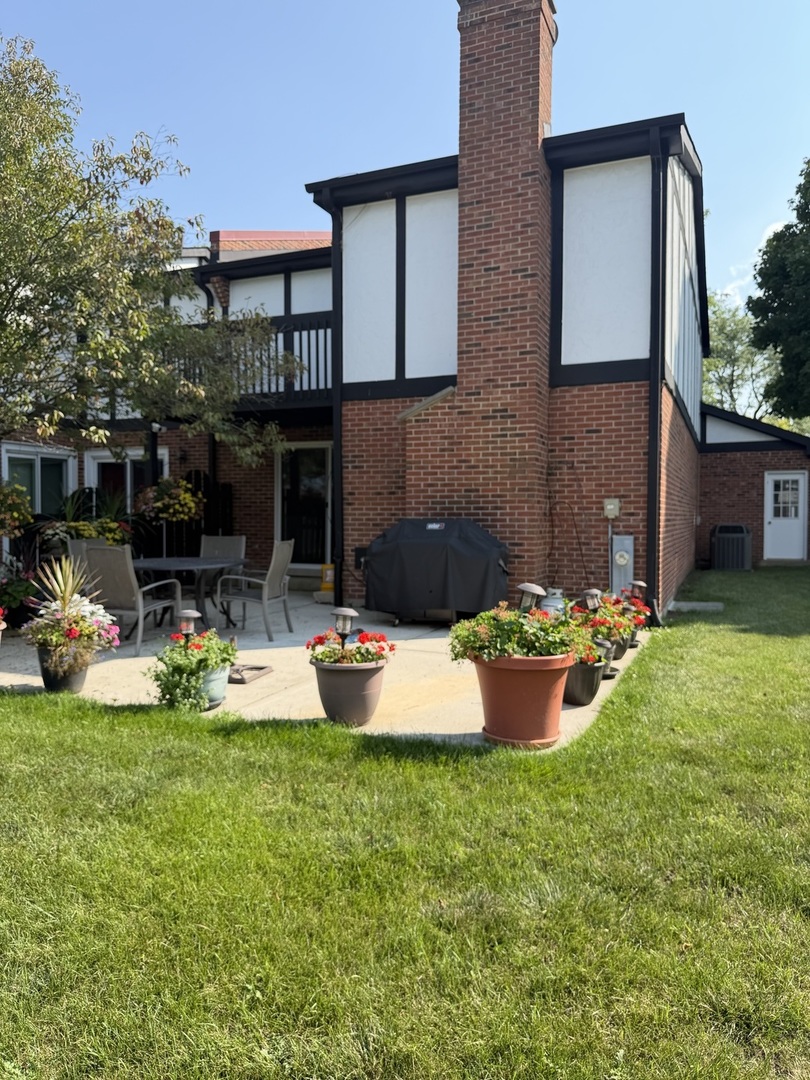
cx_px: 405
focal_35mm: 24
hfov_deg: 56.8
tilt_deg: -1.3
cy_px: 540
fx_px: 749
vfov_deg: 71.6
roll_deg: +0.2
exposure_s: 1/1174
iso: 80
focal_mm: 6.76
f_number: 1.78
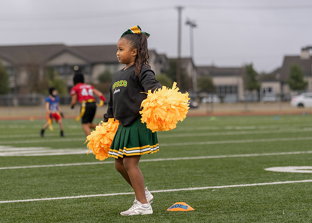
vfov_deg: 10.9
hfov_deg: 15.2
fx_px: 1168
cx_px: 114
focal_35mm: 132
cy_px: 82
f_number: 2.8
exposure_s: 1/1000
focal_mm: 93
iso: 500
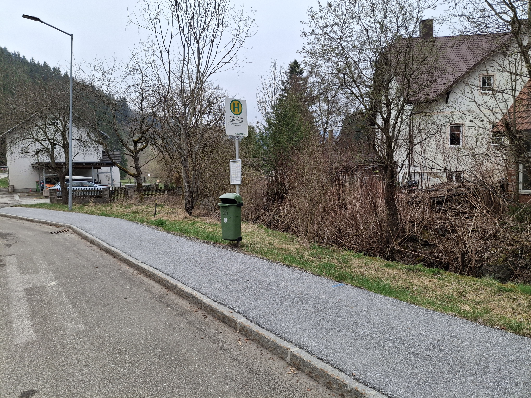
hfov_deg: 69.4
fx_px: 383
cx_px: 266
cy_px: 199
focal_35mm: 25
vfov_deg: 54.9
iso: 32
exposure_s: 1/224
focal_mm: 4.69
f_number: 1.8
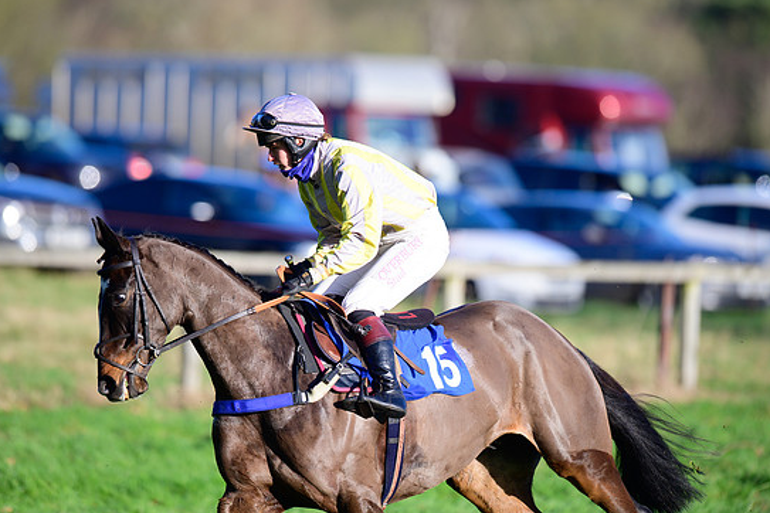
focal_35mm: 427
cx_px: 370
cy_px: 266
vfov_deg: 3.2
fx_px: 9132
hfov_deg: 4.8
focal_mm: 400
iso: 400
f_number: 5
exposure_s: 1/2000
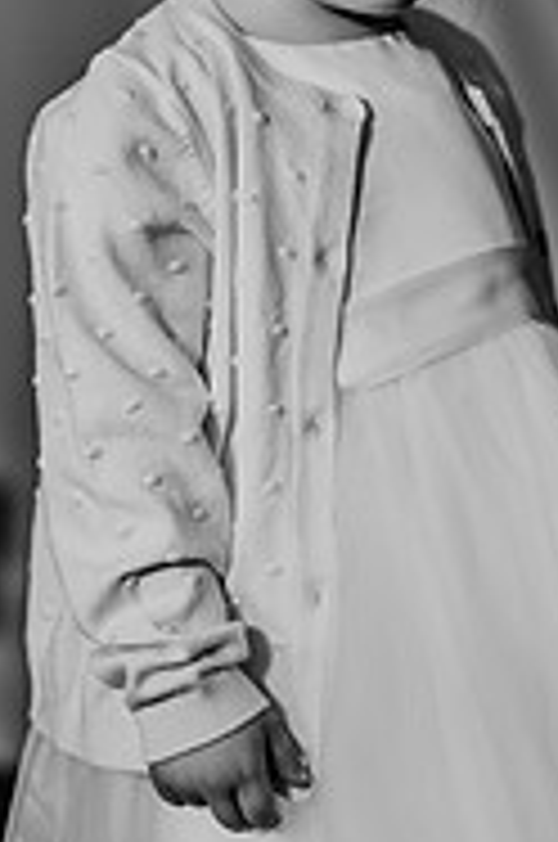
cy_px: 122
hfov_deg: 6.7
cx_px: 358
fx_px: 4784
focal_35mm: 205
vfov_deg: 10.0
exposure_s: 1/160
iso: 200
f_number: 1.8
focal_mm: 85
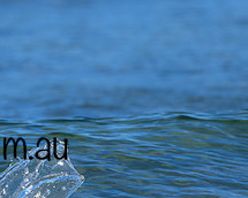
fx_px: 18584
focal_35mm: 2532
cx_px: -37
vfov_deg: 0.6
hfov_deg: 0.8
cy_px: 77
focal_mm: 800
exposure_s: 1/1000
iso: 250
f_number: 6.3
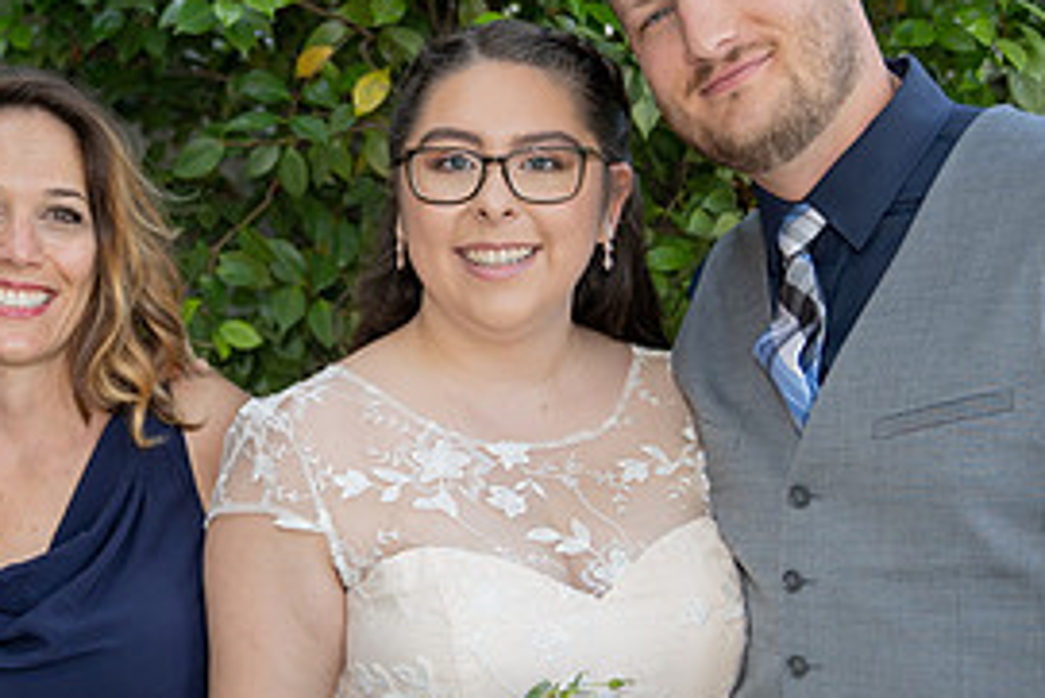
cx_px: 324
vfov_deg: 21.9
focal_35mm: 62
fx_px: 1801
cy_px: 415
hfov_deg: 32.0
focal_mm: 29
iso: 500
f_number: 3.2
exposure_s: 1/250
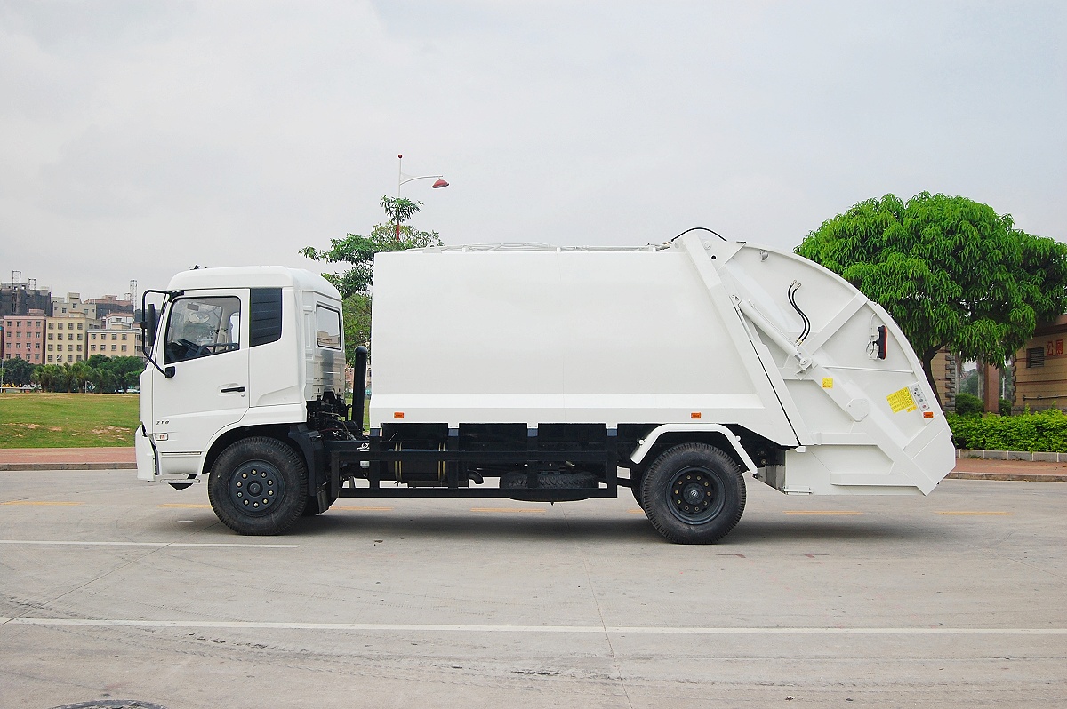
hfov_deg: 49.6
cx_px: 534
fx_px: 1155
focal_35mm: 39
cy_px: 354
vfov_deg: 34.2
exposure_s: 1/60
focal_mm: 26
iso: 200
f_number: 11
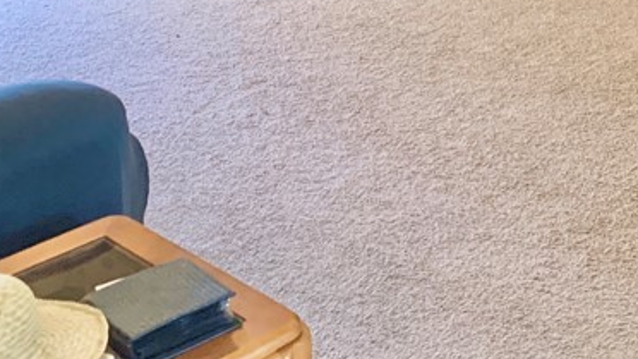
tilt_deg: -4.9
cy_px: -273
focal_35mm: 78
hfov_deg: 26.3
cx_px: 578
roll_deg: -0.6
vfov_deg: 13.9
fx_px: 1319
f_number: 1.8
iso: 320
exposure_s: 1/60
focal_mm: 4.25
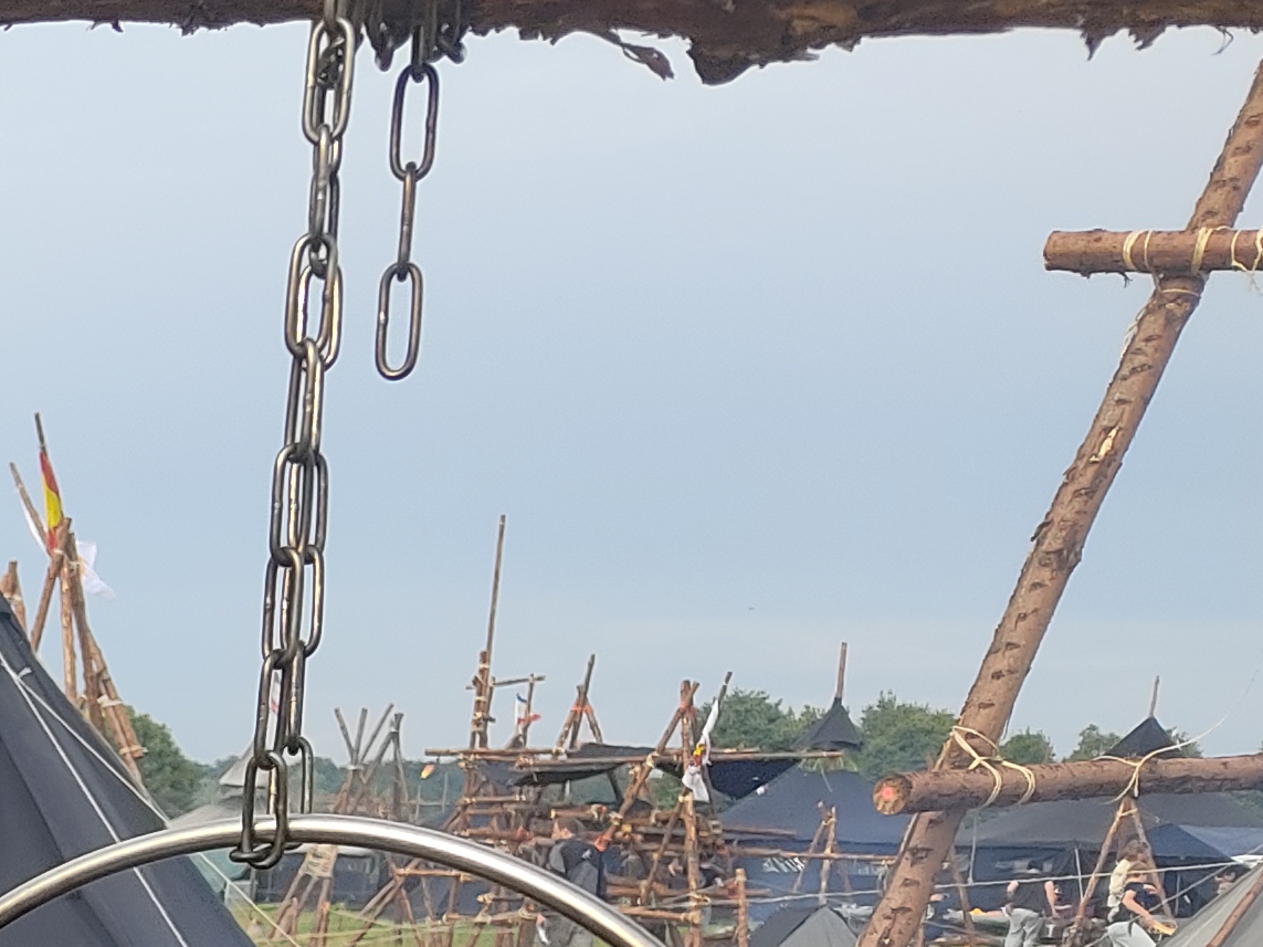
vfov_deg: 15.1
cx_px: -915
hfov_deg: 17.9
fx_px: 3320
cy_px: 1393
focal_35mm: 91
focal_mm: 4.74
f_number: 1.79
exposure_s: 1/486
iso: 100
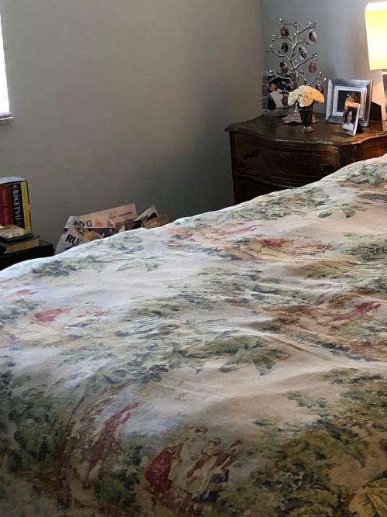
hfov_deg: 17.1
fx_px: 1253
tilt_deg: -6.3
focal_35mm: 84
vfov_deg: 22.5
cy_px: 14
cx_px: 409
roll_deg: +3.9
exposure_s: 1/15
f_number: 1.8
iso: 50
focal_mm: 3.99
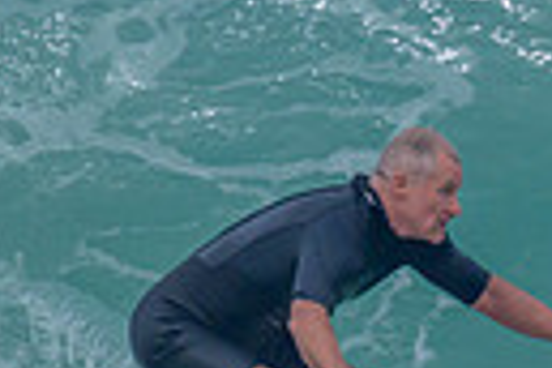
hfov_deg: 0.5
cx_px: 989
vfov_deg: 0.3
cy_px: 400
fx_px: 63107
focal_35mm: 4116
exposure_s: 1/2000
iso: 900
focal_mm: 800
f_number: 11
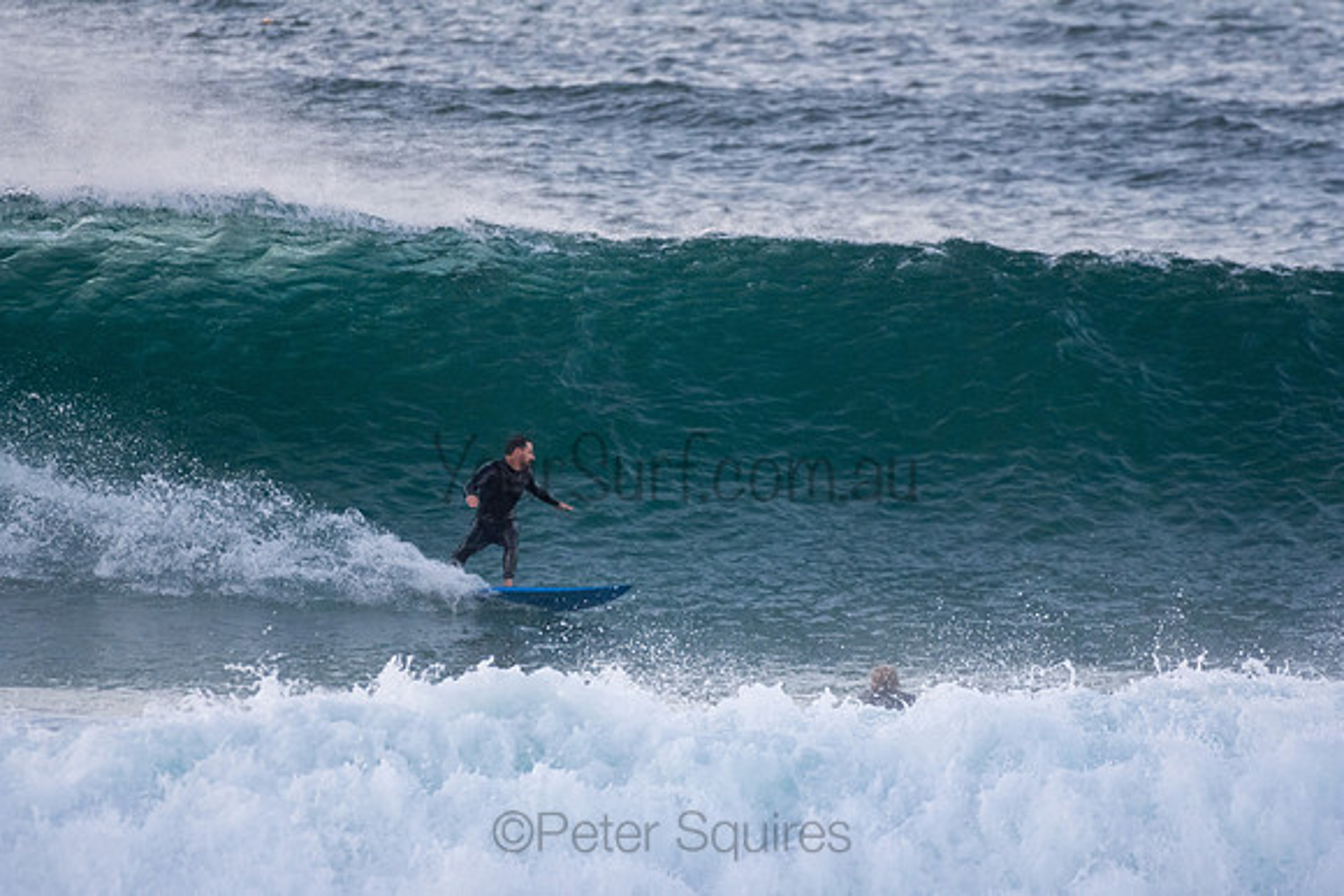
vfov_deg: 1.8
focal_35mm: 750
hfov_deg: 2.7
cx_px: 672
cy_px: 448
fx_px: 28005
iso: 2500
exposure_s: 1/1250
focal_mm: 500
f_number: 5.6
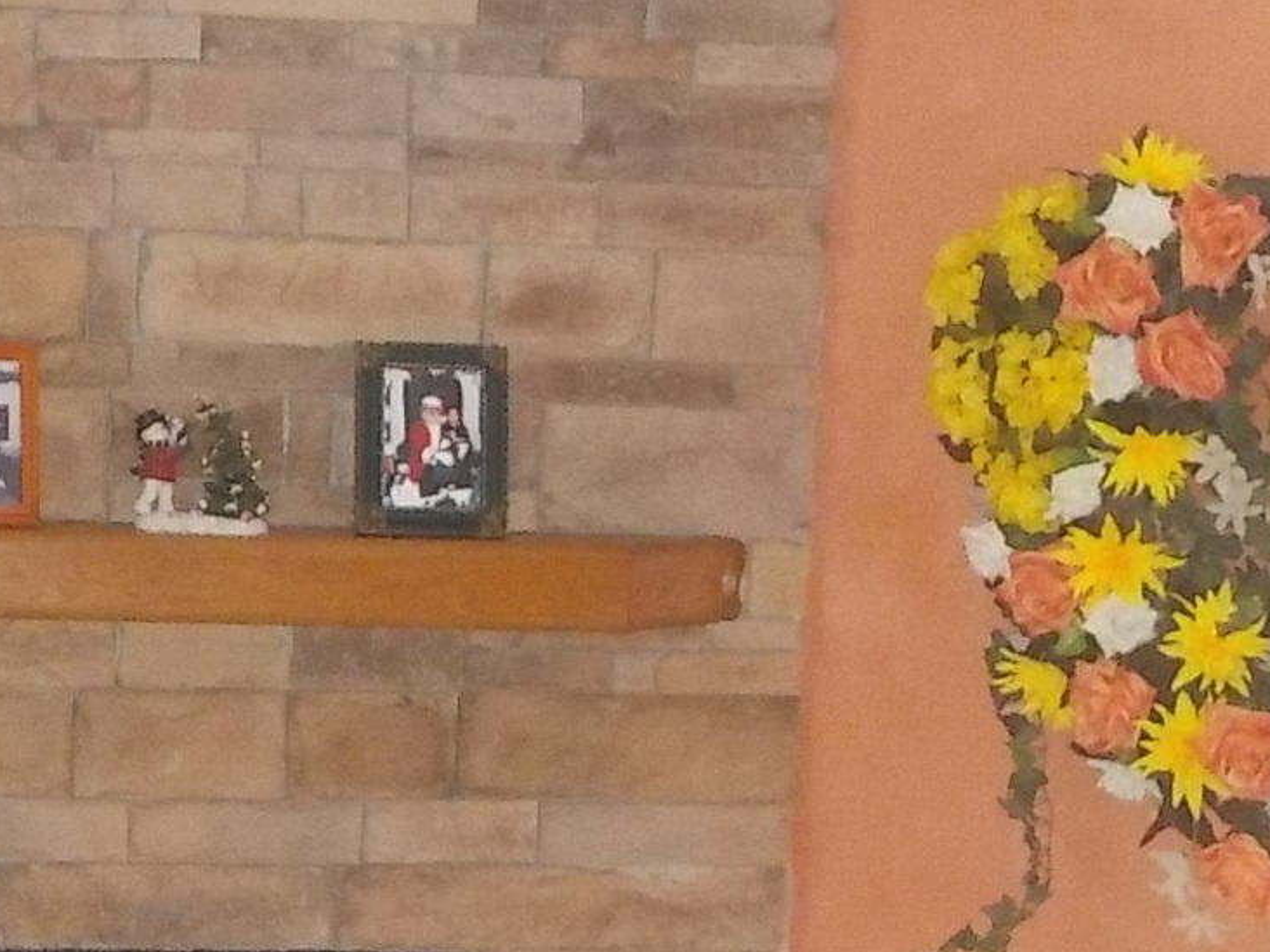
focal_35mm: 118
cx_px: 35
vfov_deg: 12.3
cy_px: 1101
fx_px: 4329
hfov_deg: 16.4
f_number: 3.7
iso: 560
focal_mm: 5.2
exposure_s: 1/30
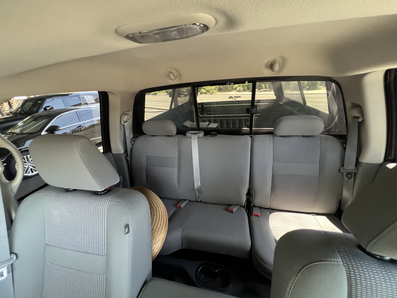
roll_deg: +4.6
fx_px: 149
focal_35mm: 13
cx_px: 198
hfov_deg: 106.2
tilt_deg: -22.0
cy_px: 149
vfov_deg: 89.9
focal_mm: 1.57
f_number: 1.8
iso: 400
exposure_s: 1/60
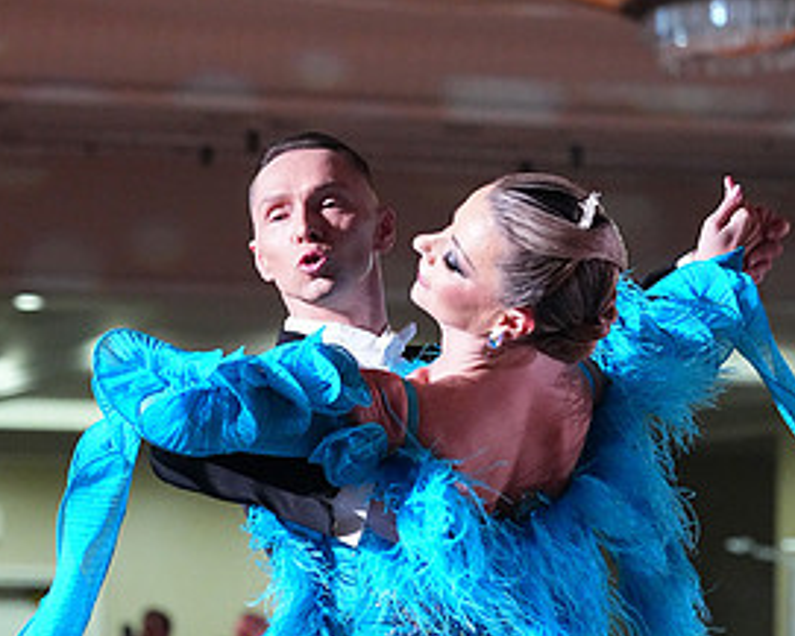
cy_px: 815
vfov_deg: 5.9
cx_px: 389
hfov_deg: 7.5
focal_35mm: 259
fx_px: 6096
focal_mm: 129
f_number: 5
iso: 10000
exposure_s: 1/400
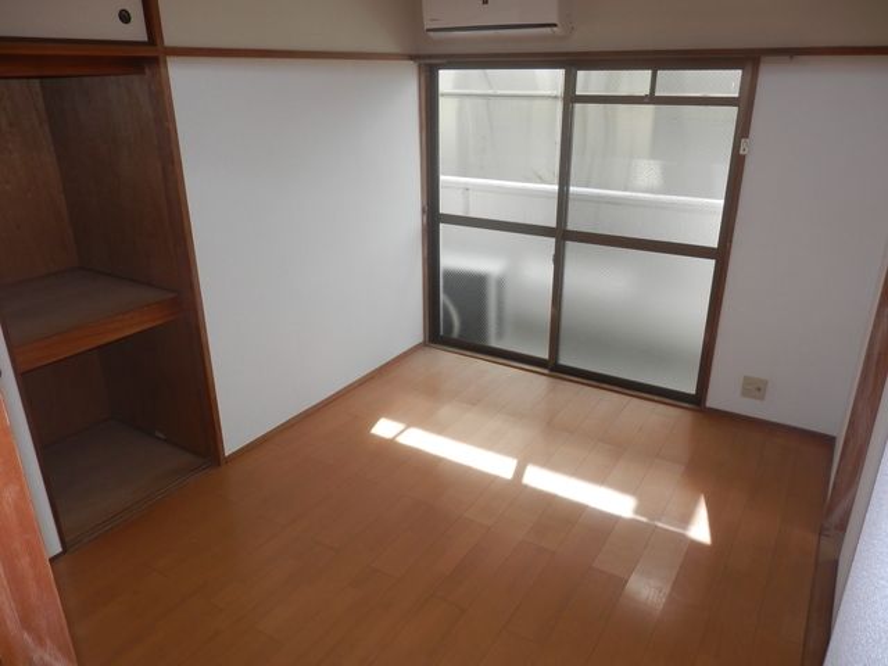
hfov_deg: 69.4
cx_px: 444
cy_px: 333
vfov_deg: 54.9
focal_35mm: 25
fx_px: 641
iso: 80
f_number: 3
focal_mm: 4.5
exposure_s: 1/100
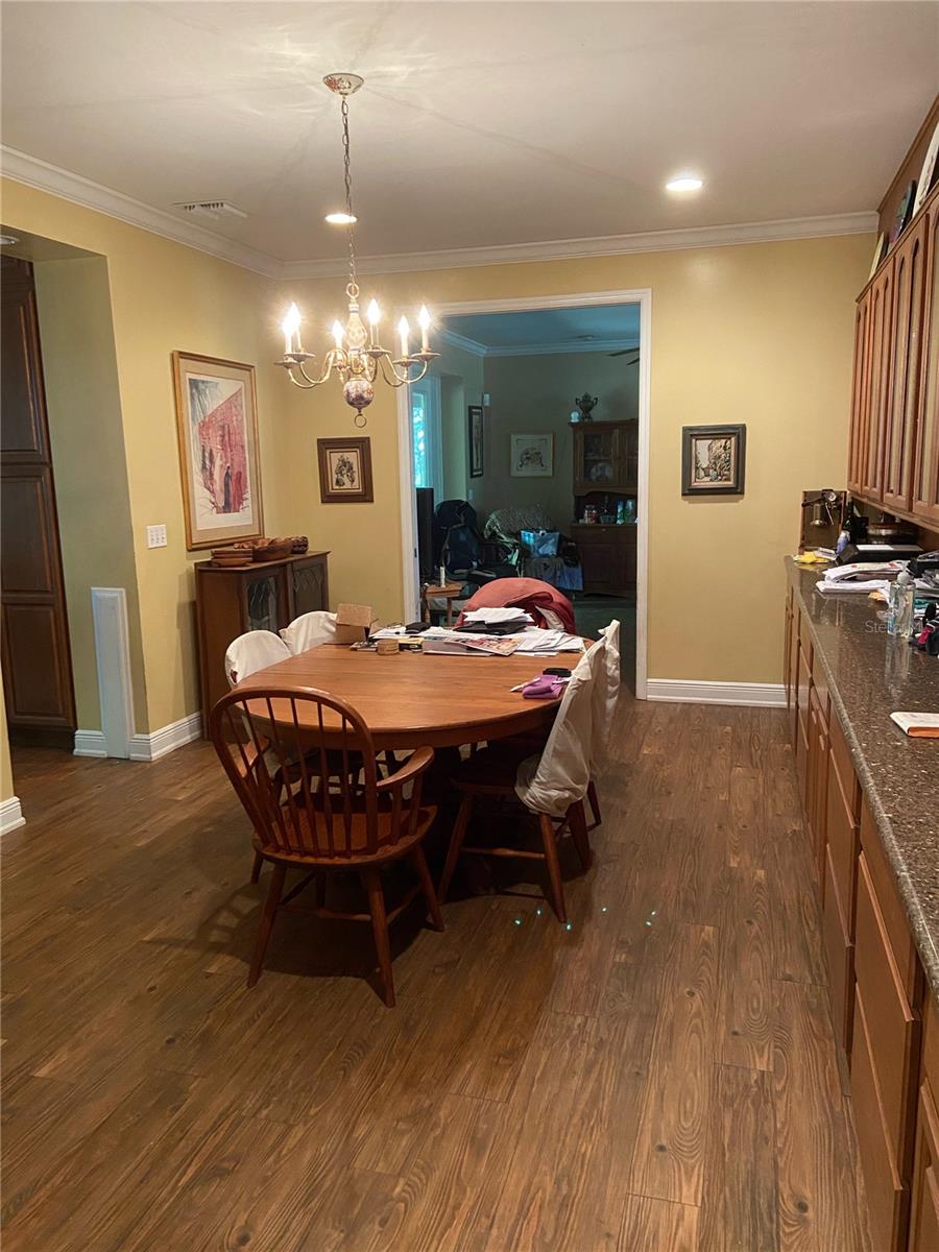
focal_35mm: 26
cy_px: 626
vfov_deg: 67.3
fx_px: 940
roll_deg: +1.8
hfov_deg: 53.1
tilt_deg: -9.0
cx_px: 470
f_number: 1.8
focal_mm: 4.25
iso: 500
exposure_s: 1/40
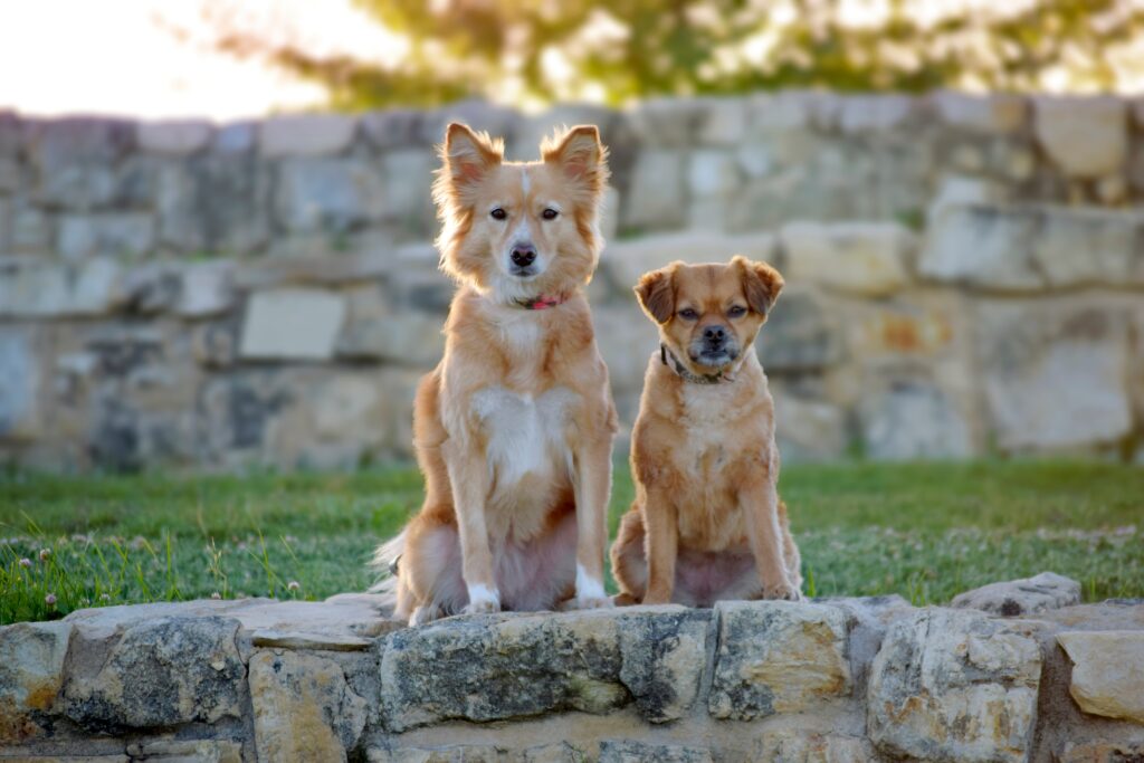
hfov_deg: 11.0
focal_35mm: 188
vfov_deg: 7.3
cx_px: 572
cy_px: 382
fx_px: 5959
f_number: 4.8
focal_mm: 125
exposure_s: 1/250
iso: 250
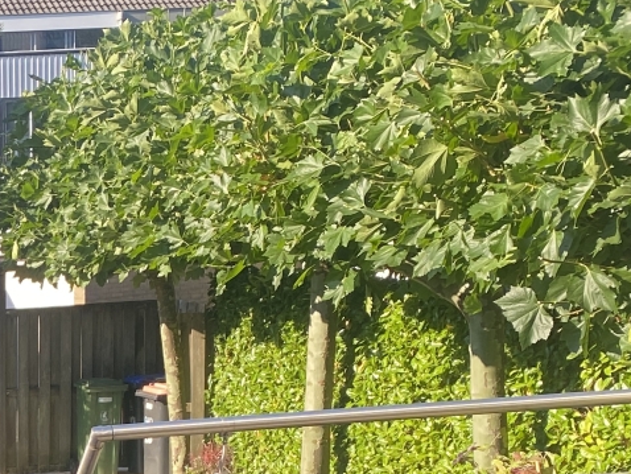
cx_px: -214
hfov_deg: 20.4
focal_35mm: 87
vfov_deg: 16.0
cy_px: 628
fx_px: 1587
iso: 32
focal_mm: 4.25
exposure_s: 1/527
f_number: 1.8
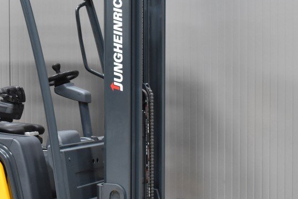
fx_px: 862
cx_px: 66
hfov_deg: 19.4
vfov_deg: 13.1
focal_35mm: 104
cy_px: 118
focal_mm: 31
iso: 1250
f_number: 6.3
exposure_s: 1/20
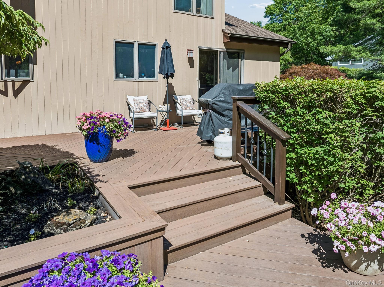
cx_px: 192
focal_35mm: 24
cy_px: 144
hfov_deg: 71.6
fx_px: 266
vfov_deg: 56.8
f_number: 2.8
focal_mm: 12.3
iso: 110
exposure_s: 1/1250
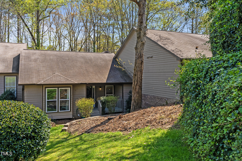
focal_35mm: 31
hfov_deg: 60.3
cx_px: 121
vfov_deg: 42.4
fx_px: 208
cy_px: 80
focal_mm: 31
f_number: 6.3
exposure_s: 1/500
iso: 500
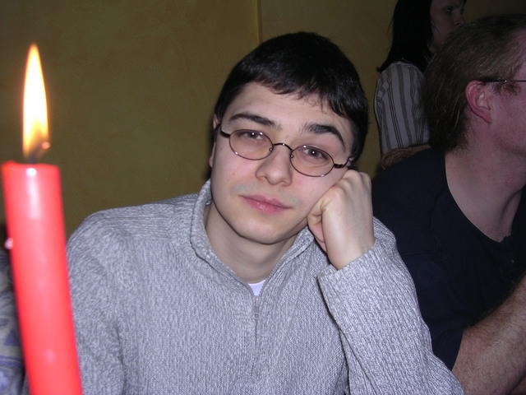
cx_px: 263
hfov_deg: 49.0
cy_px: 198
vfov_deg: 37.7
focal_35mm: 38
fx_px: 577
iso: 100
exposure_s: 1/60.1
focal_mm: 5.8
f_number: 2.8
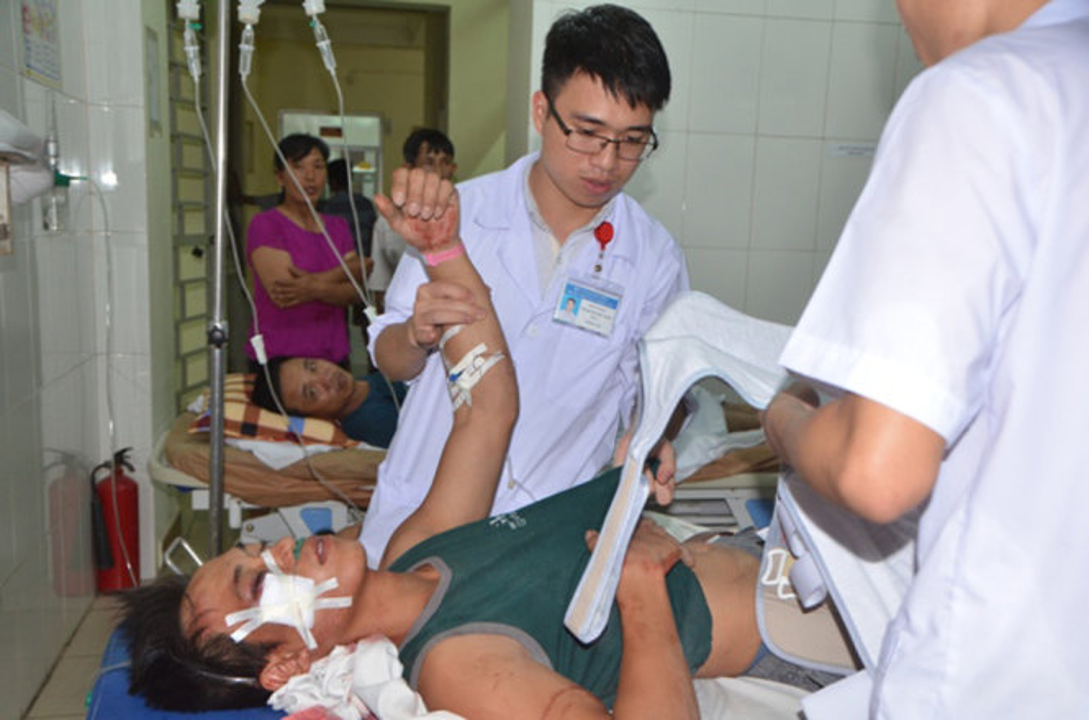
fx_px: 1177
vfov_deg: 34.0
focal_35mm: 39
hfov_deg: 49.7
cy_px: 360
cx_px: 544
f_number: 5
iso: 1000
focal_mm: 26
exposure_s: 1/60
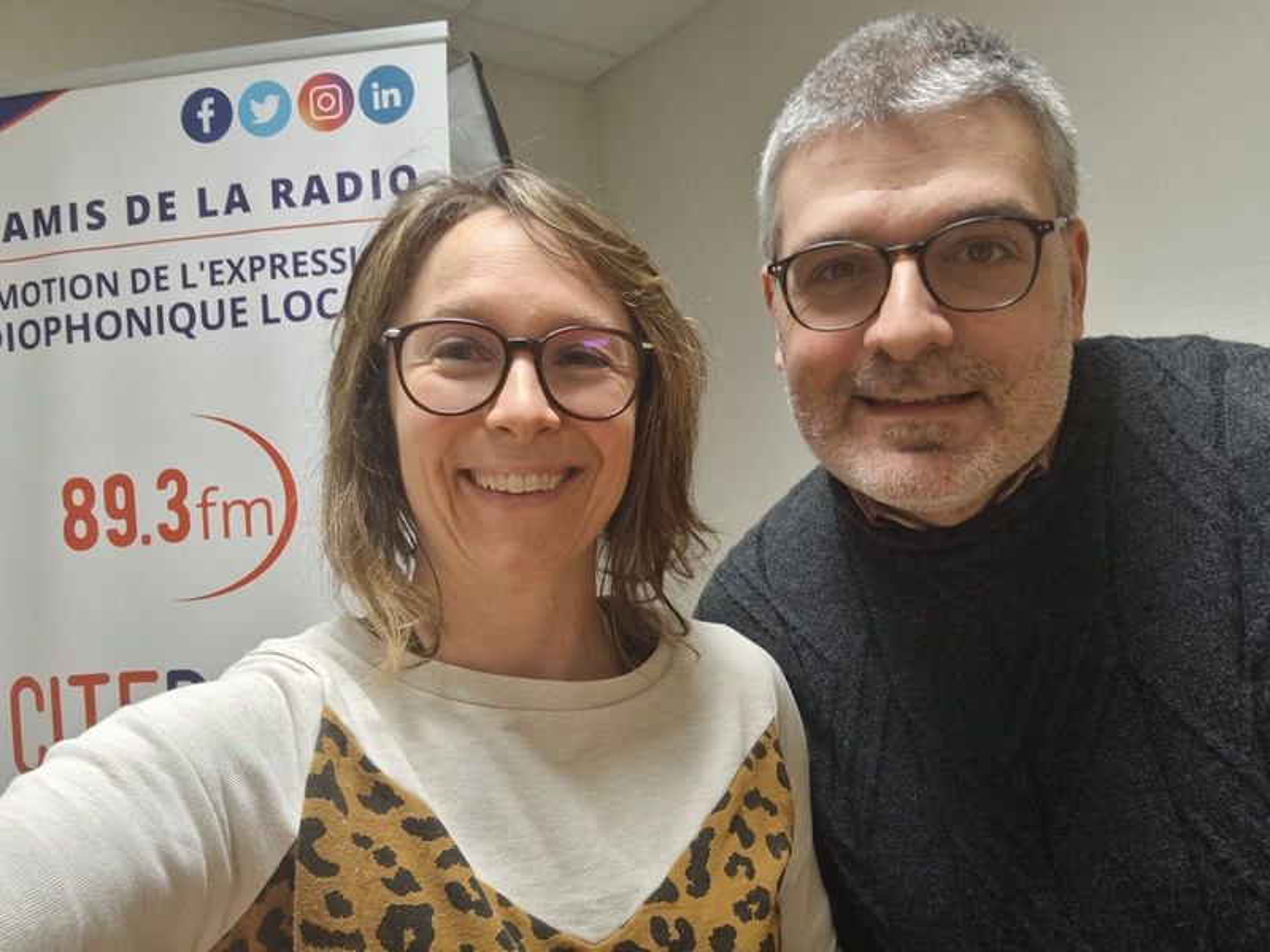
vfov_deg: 54.9
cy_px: 476
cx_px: 635
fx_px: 917
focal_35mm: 25
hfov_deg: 69.4
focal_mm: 3.3
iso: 200
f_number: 2.2
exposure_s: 1/50
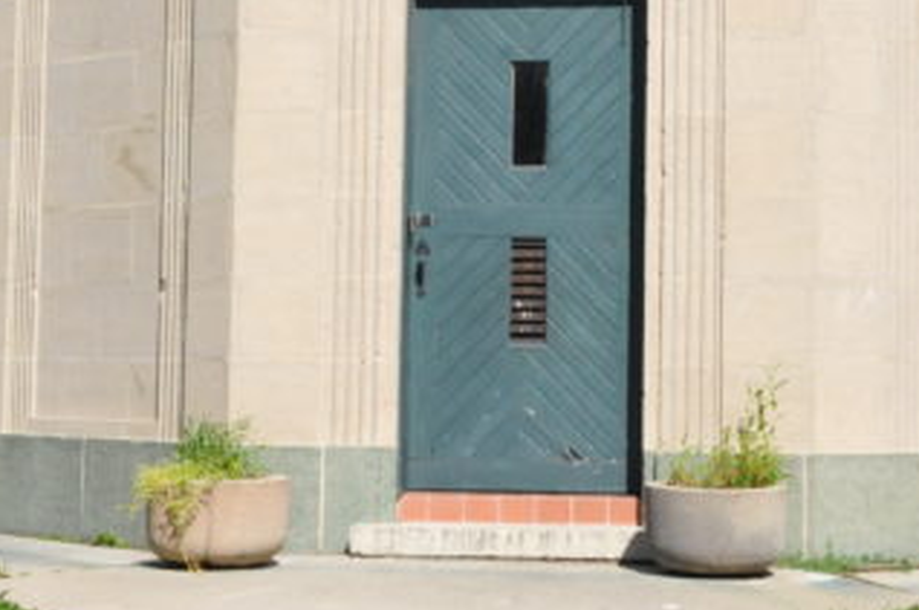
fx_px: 2682
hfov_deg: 19.4
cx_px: 592
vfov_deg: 12.8
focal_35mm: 105
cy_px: -32
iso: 1000
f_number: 18
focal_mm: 29
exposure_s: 1/500
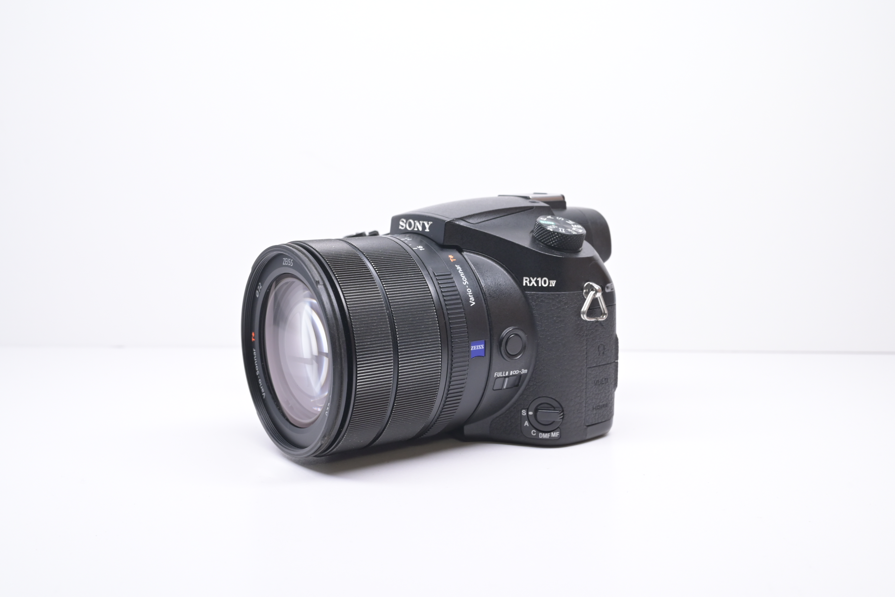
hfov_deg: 48.5
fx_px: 994
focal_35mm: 40
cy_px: 298
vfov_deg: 33.4
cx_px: 448
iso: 1250
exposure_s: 1/60
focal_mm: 40
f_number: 10
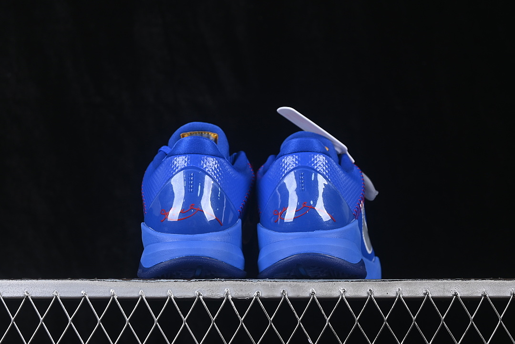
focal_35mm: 75
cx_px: 258
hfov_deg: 27.0
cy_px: 172
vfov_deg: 18.2
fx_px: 1073
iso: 160
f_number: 7.1
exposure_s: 1/80
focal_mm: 50
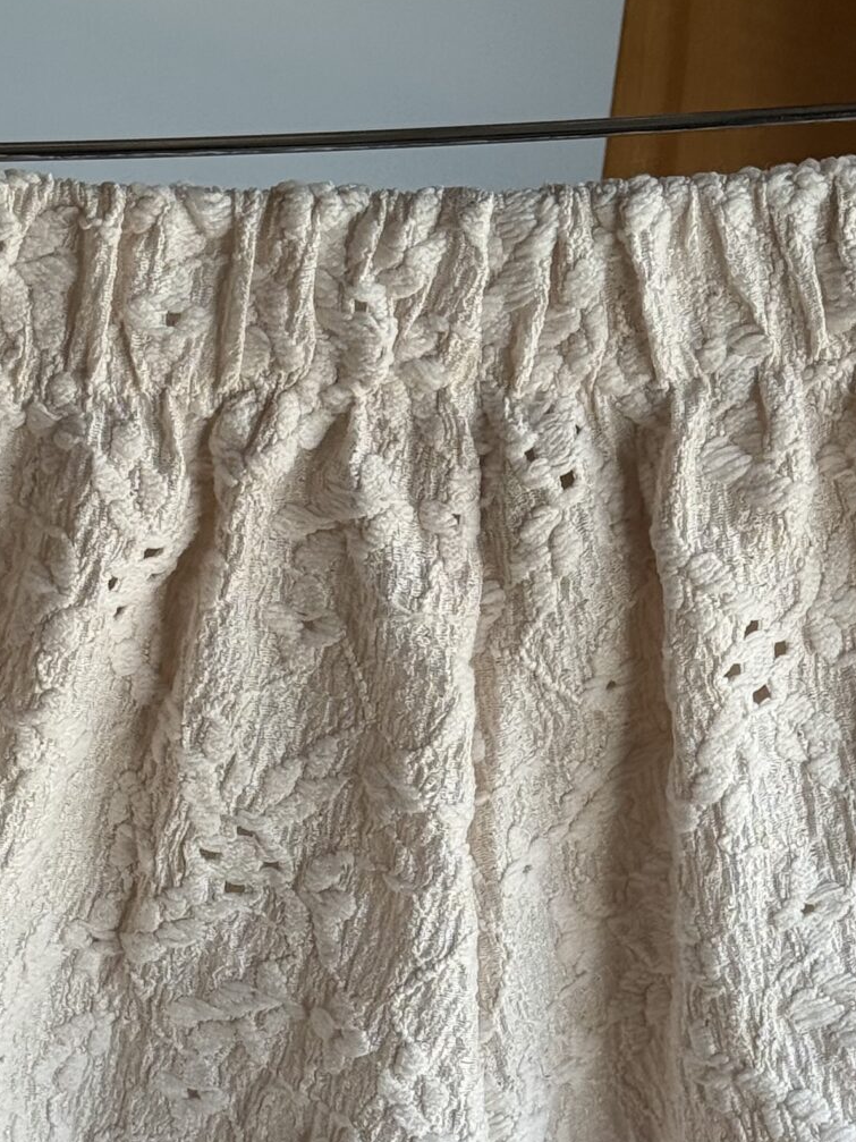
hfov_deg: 12.1
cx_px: 376
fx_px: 4023
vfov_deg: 16.0
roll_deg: -1.4
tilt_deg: -29.8
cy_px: 929
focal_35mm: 122
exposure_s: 1/260
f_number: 1.78
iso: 64
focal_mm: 6.76
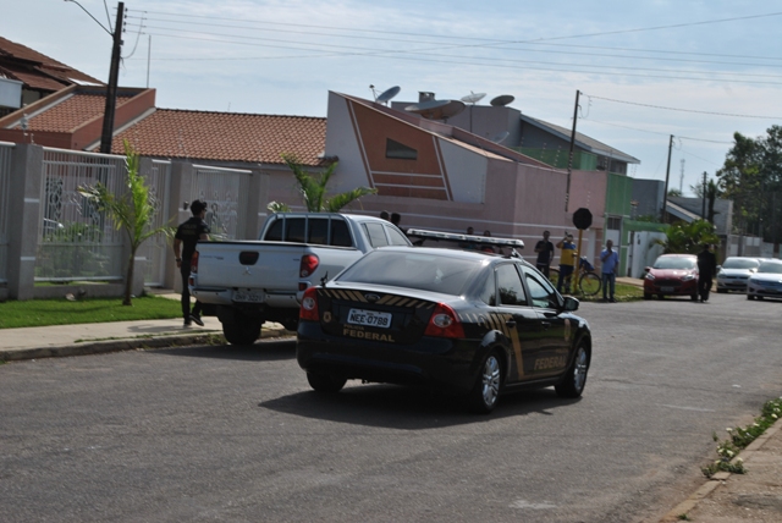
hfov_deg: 24.6
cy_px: 262
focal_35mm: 82
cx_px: 391
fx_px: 1794
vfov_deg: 16.6
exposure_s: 1/320
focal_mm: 55
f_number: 9
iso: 100
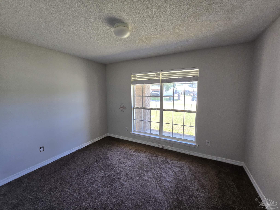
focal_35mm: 13
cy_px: 105
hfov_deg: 106.2
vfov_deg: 89.9
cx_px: 140
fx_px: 105
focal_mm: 2.2
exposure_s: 1/60
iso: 80
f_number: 2.2
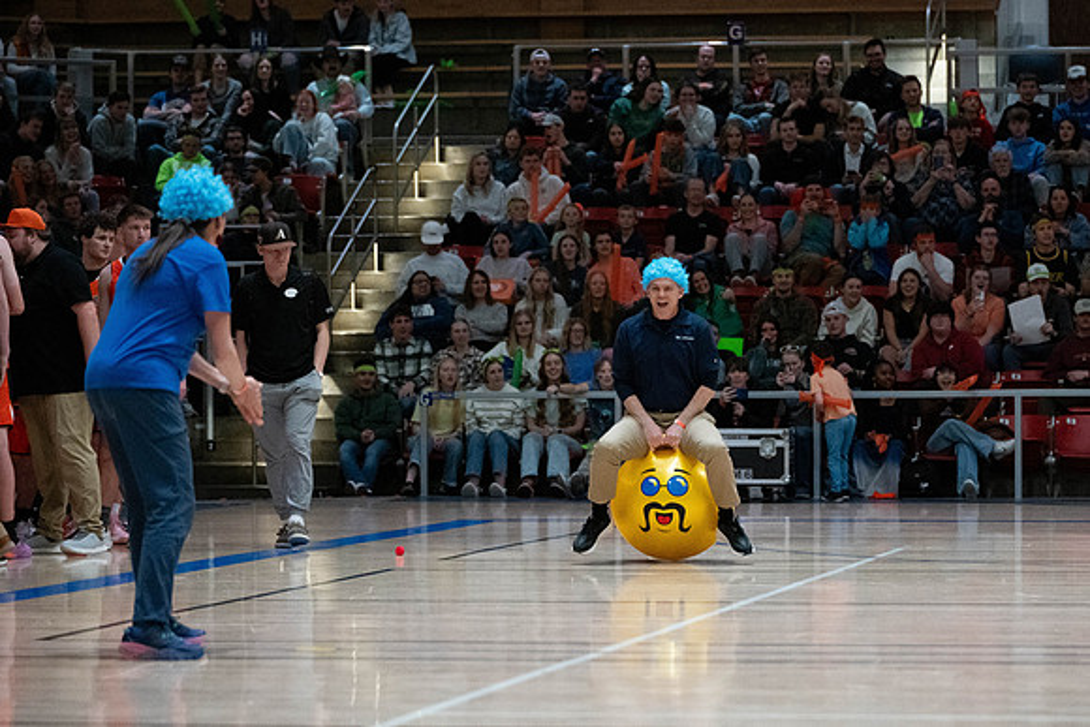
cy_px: 391
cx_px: 667
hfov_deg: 13.7
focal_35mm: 150
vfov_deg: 9.2
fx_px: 4533
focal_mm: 115
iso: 6400
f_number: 2.8
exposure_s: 1/800
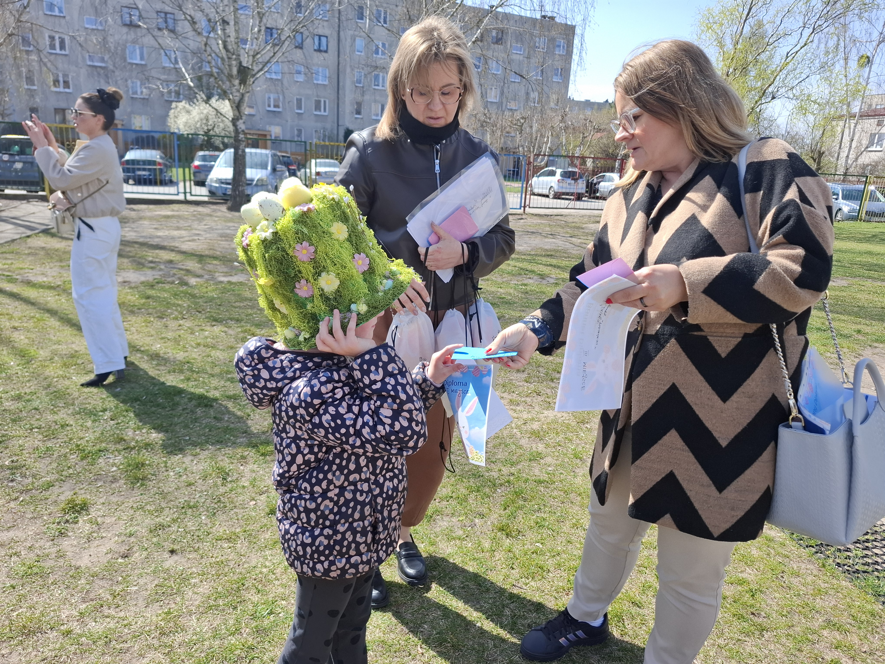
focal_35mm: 23
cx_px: 442
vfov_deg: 58.9
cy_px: 332
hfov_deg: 73.9
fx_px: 588
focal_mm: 5.54
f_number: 1.8
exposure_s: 1/1009
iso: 50
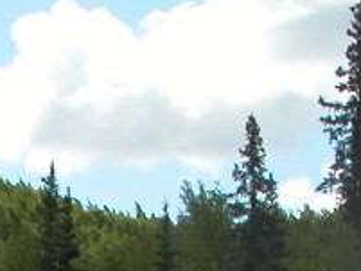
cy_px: 712
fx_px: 2327
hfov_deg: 8.6
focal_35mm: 223
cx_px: -198
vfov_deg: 6.3
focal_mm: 8.9
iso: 100
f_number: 6.3
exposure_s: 1/329
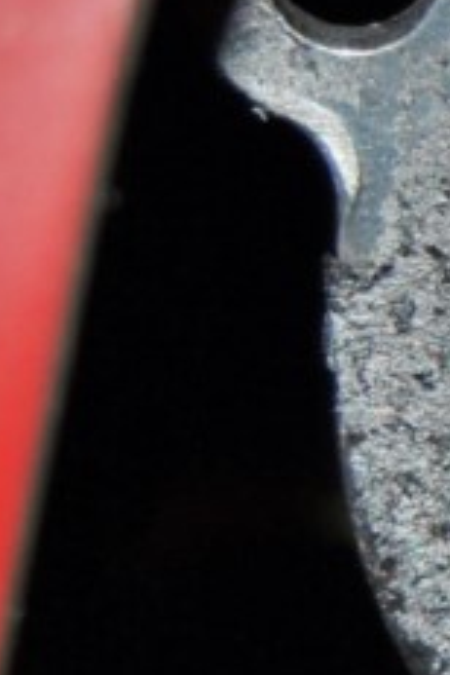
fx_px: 6814
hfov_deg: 3.7
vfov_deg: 5.7
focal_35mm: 363
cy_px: 405
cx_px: 1262
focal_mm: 35
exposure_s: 1/60
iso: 200
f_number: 4.5
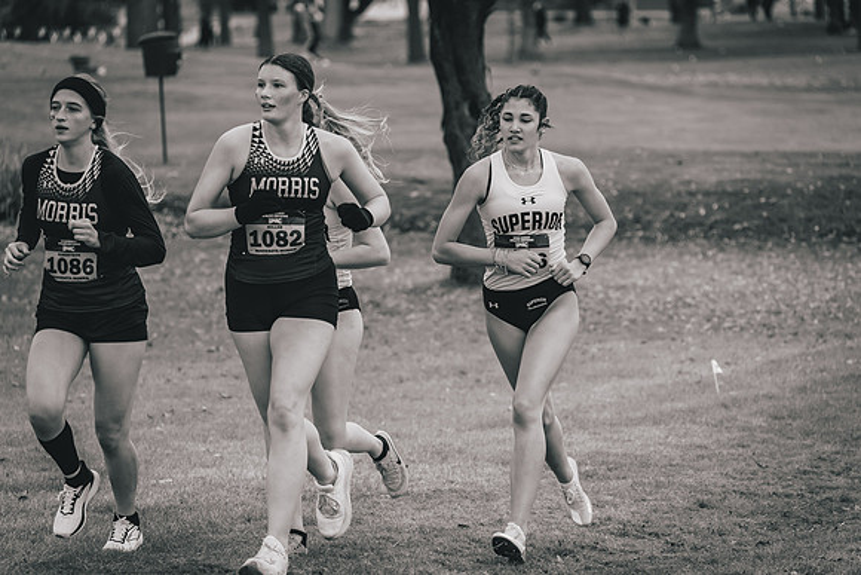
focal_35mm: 245
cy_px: 288
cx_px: 430
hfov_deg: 8.4
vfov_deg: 5.6
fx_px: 5861
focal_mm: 245
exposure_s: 1/800
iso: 400
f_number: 6.3
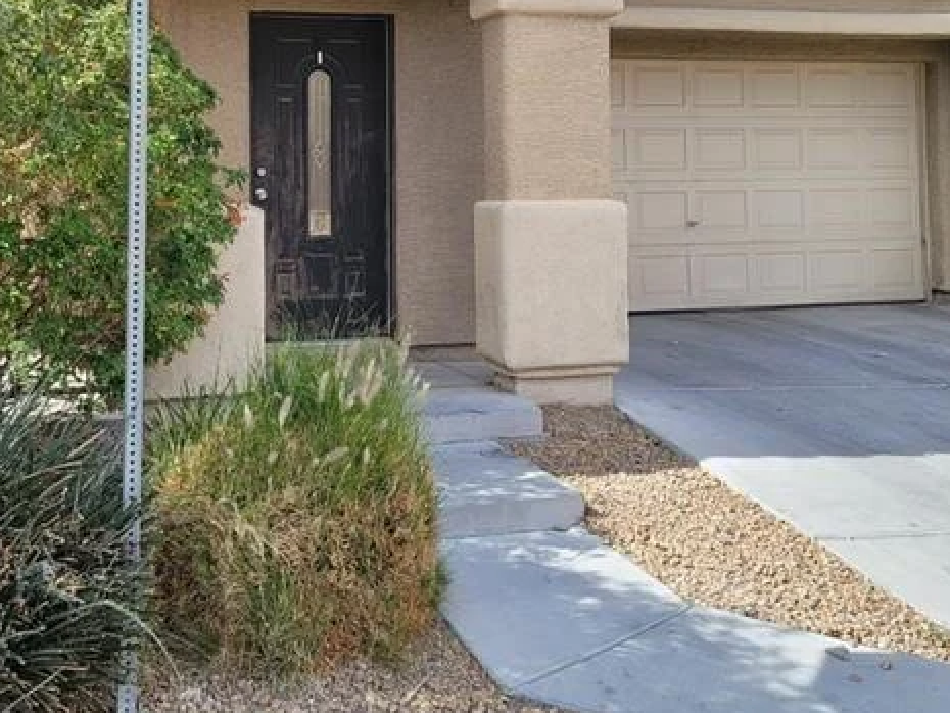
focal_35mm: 43
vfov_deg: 32.5
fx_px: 1180
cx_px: 351
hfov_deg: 43.5
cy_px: 121
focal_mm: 7
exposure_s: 1/460
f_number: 1.8
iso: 20
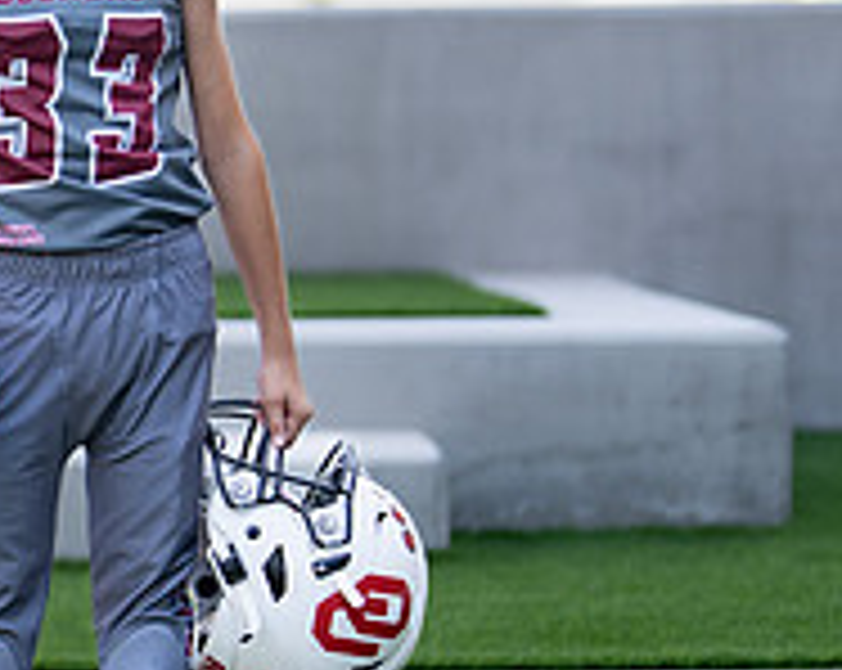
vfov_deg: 9.4
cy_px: 209
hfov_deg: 11.7
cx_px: -104
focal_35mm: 163
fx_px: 4056
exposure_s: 1/1600
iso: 100
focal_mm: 50
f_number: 1.2
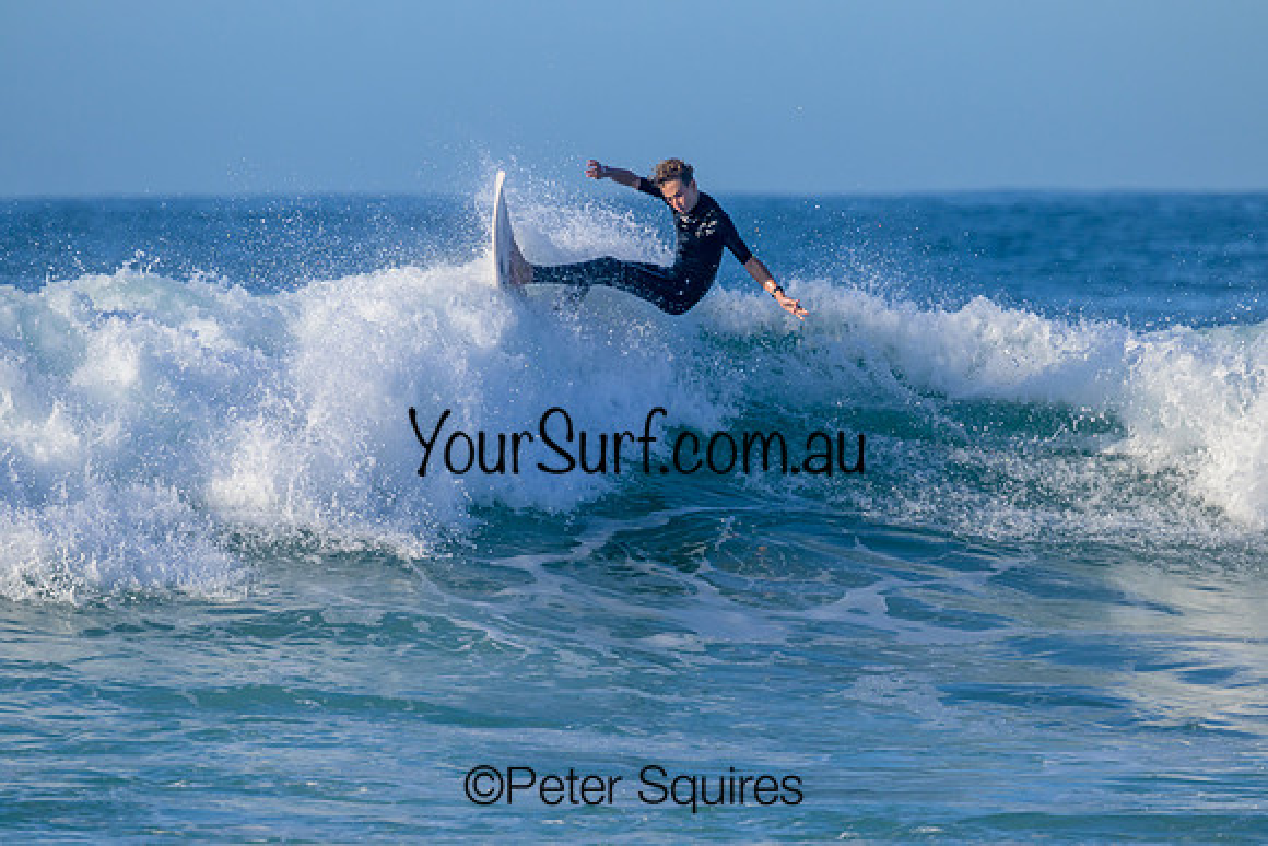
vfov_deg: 2.4
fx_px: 20164
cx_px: 634
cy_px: 423
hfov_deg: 3.6
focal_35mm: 572
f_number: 11
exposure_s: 1/2000
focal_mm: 560
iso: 1100
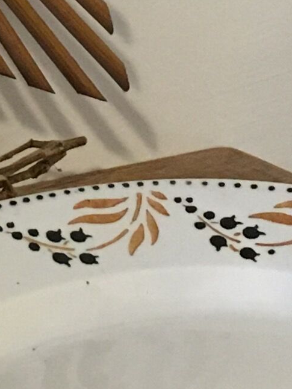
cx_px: -143
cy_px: -40
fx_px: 2034
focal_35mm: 181
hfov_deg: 8.0
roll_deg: -1.7
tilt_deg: -13.6
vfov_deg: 10.8
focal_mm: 4.15
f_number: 2.2
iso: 200
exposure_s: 1/17
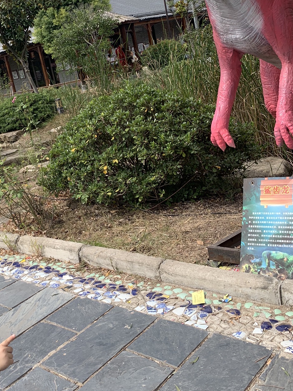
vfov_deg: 45.5
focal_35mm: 41
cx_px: 80
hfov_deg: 34.5
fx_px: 463
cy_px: 155
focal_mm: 4.25
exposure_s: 1/1282
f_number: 1.8
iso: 25
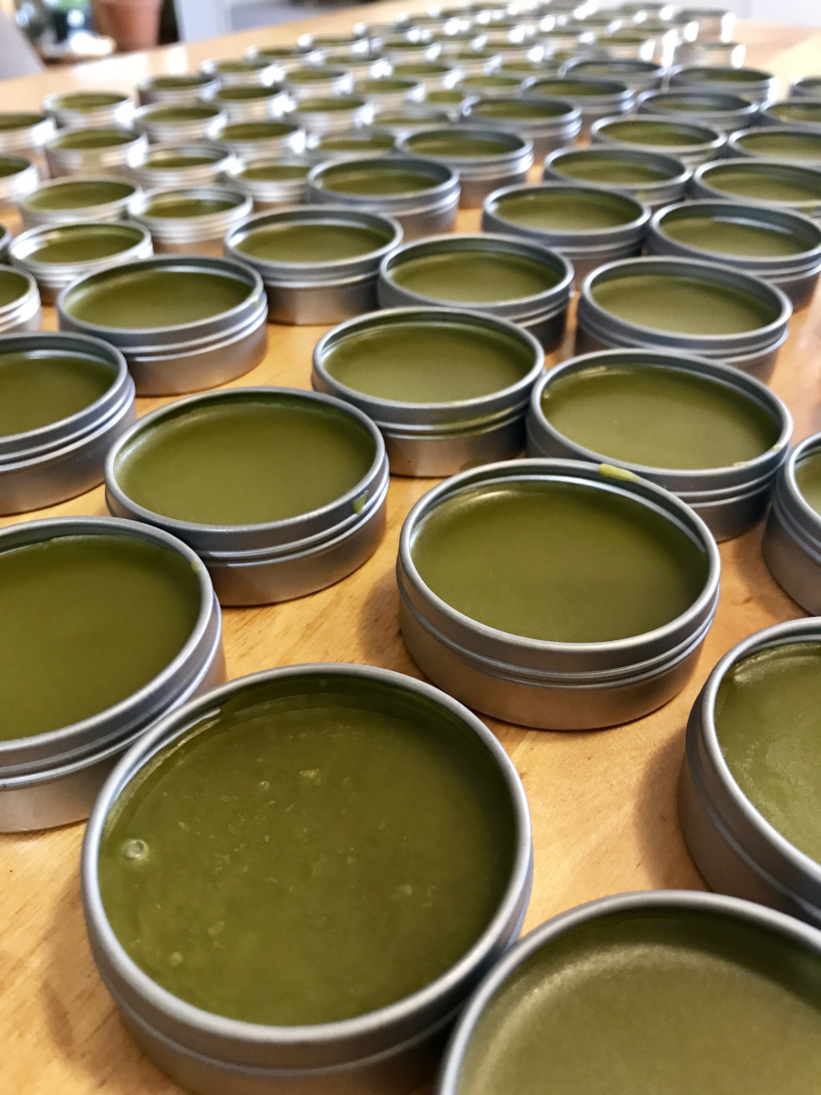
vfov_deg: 63.4
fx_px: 885
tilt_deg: -35.8
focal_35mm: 28
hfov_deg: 49.7
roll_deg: -0.5
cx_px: 410
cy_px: 548
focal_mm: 3.99
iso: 100
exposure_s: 1/15
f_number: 1.8
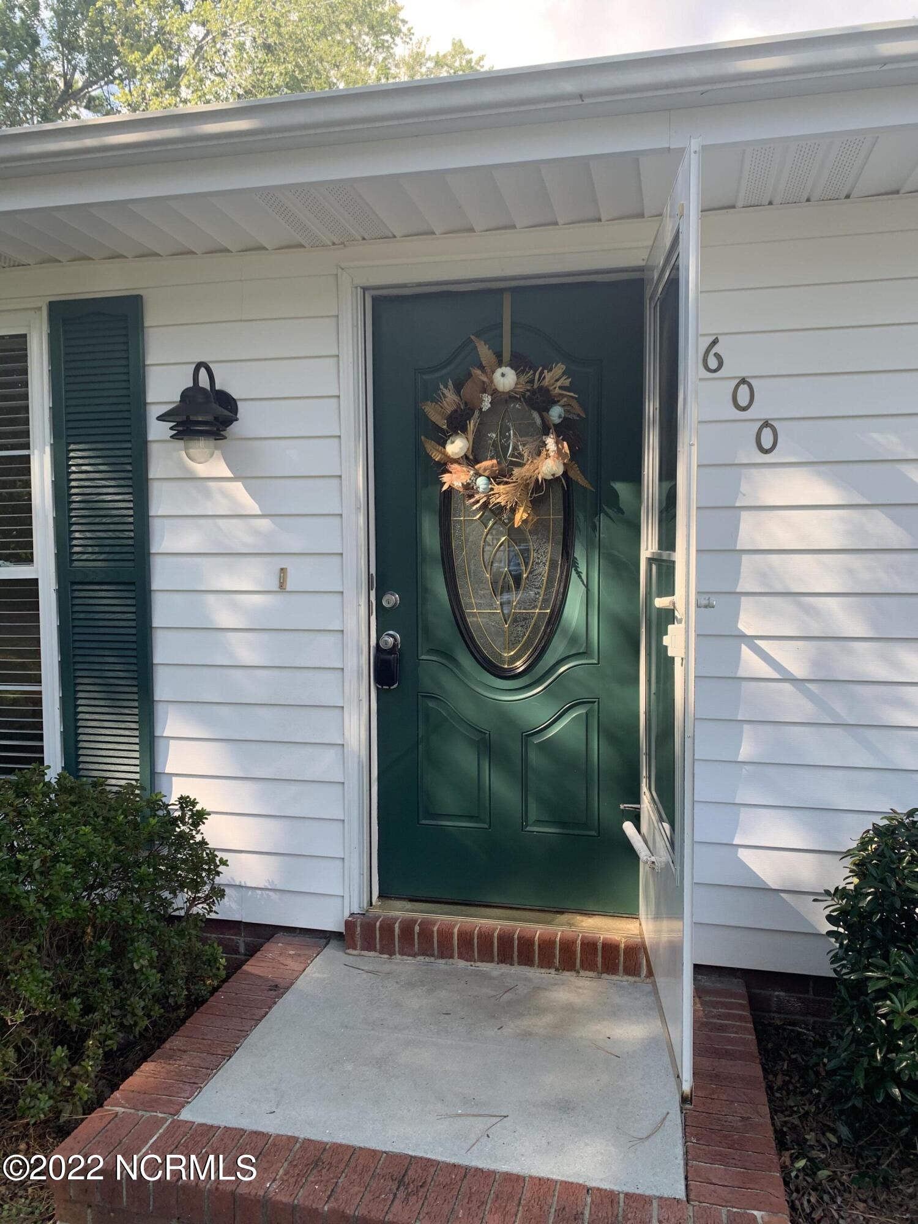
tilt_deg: -3.3
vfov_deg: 67.3
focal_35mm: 26
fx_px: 919
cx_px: 459
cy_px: 612
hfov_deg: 53.1
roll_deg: +0.8
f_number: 1.8
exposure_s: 1/219
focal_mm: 4.25
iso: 25
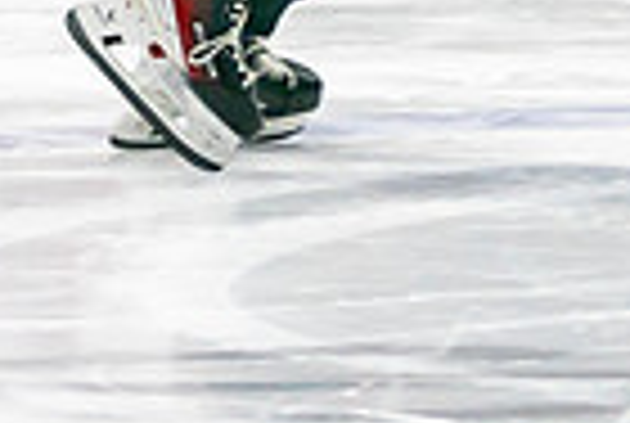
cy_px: -41
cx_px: -404
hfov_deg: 2.1
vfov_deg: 1.4
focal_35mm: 988
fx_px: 17327
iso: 320
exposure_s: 1/640
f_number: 2.8
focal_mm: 102
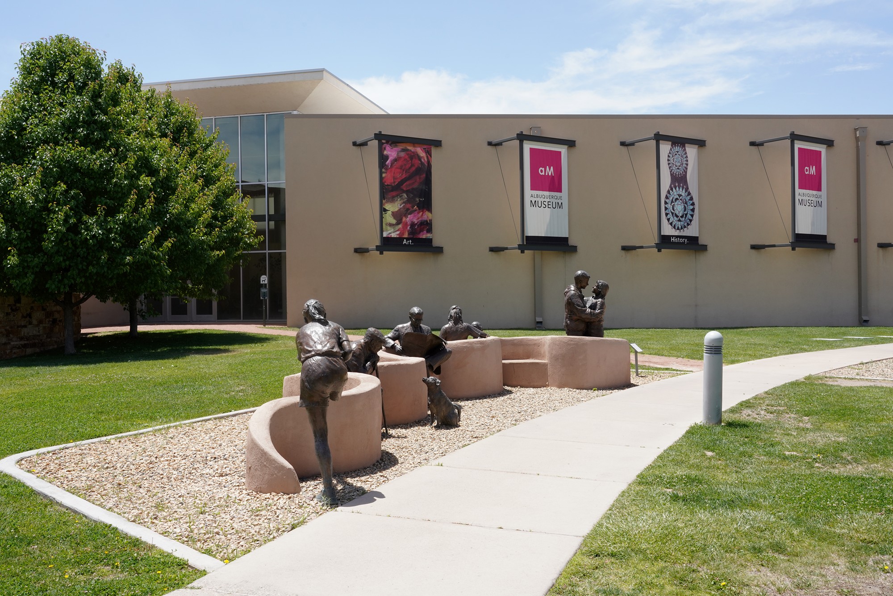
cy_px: 298
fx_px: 843
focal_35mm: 34
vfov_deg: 38.9
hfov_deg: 55.8
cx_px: 446
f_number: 16
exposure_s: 1/320
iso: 640
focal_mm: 34
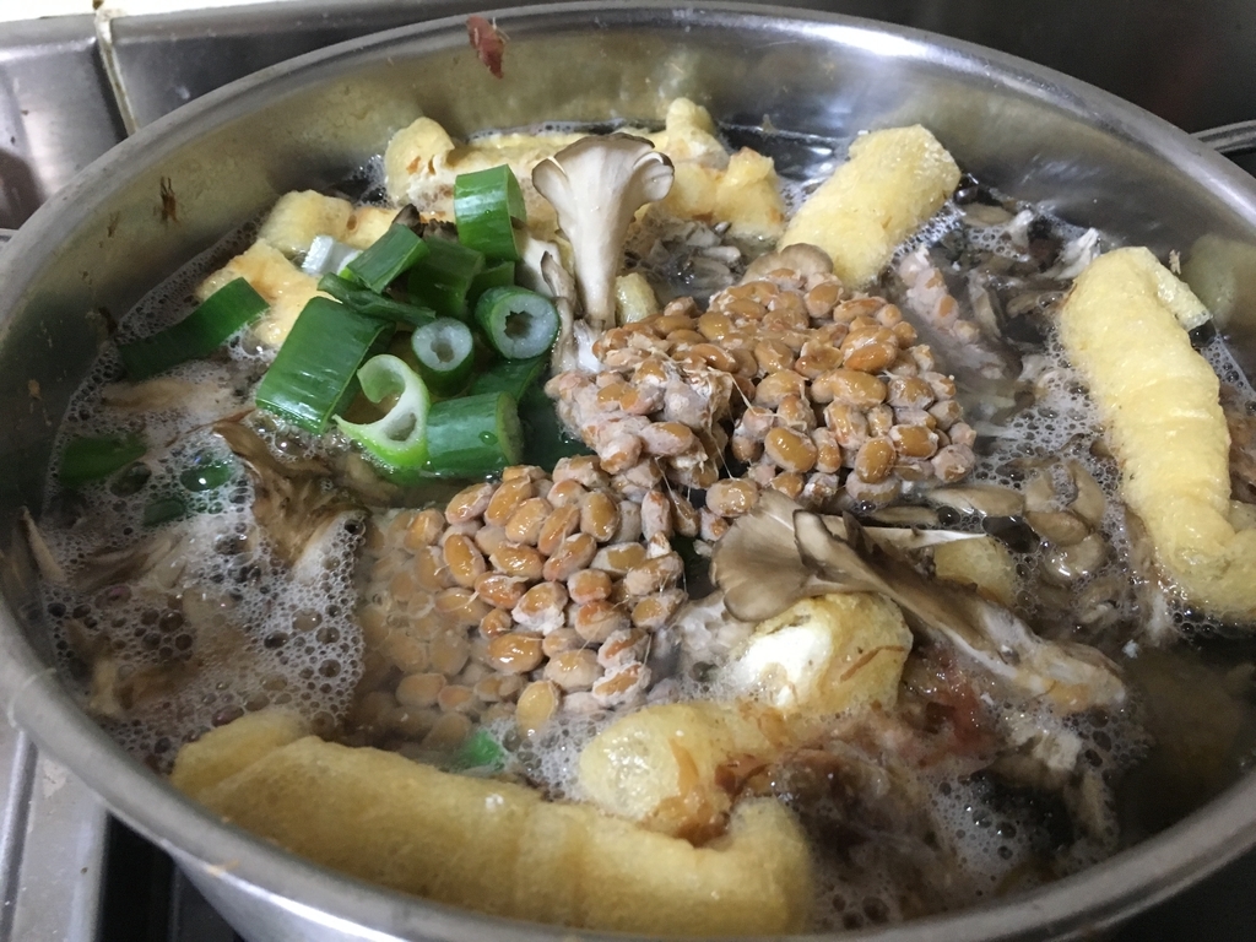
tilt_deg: -45.7
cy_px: 471
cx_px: 628
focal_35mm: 29
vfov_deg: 48.2
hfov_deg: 61.7
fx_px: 1052
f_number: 2.2
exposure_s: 1/20
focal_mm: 4.15
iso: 200
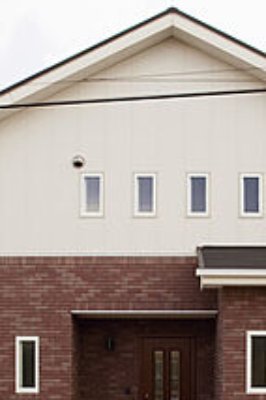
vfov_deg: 43.9
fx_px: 489
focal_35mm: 44
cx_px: 148
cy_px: 270
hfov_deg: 30.4
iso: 400
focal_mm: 17
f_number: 8
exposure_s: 1/160
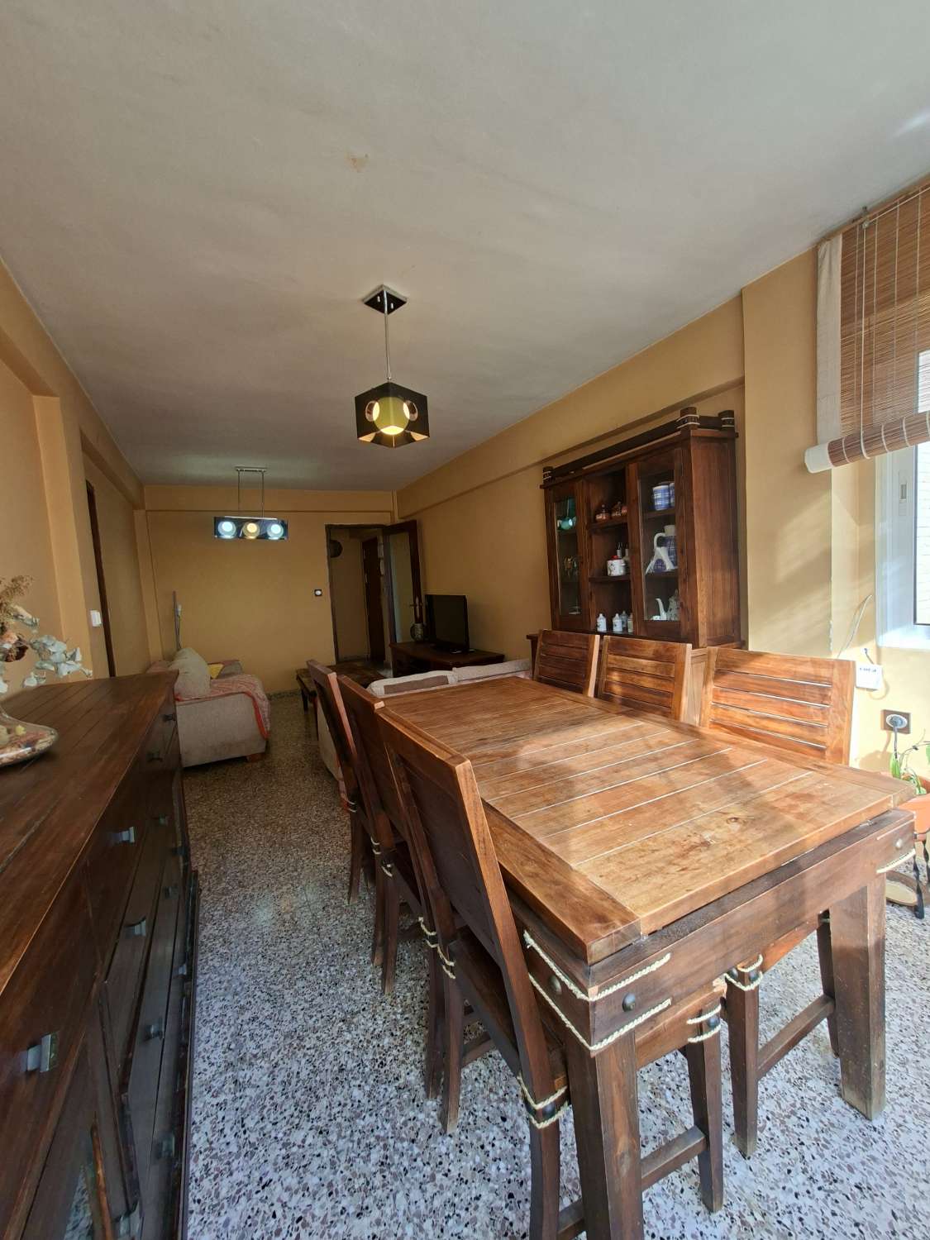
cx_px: 465
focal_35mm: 13
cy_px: 620
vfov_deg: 106.2
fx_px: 466
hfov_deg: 89.9
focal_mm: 1.74
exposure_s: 1/40
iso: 40
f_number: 2.2
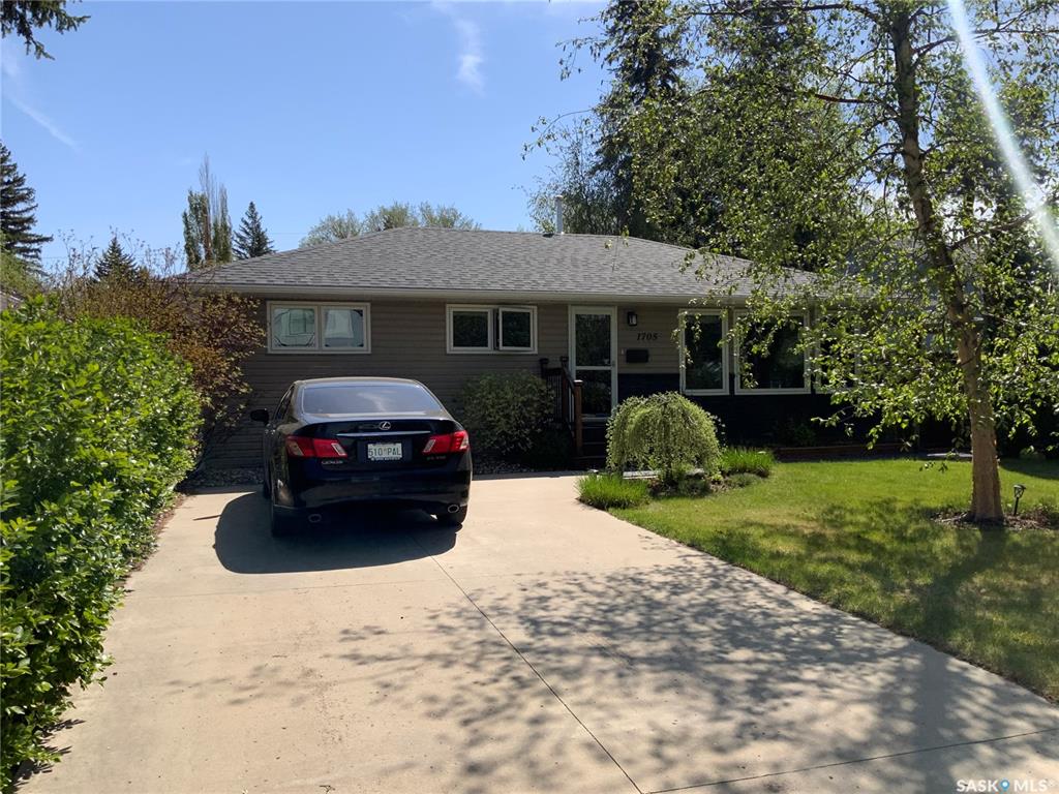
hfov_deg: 61.7
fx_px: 887
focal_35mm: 29
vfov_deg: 48.2
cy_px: 397
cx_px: 530
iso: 16
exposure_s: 1/2141
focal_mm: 3
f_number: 1.8
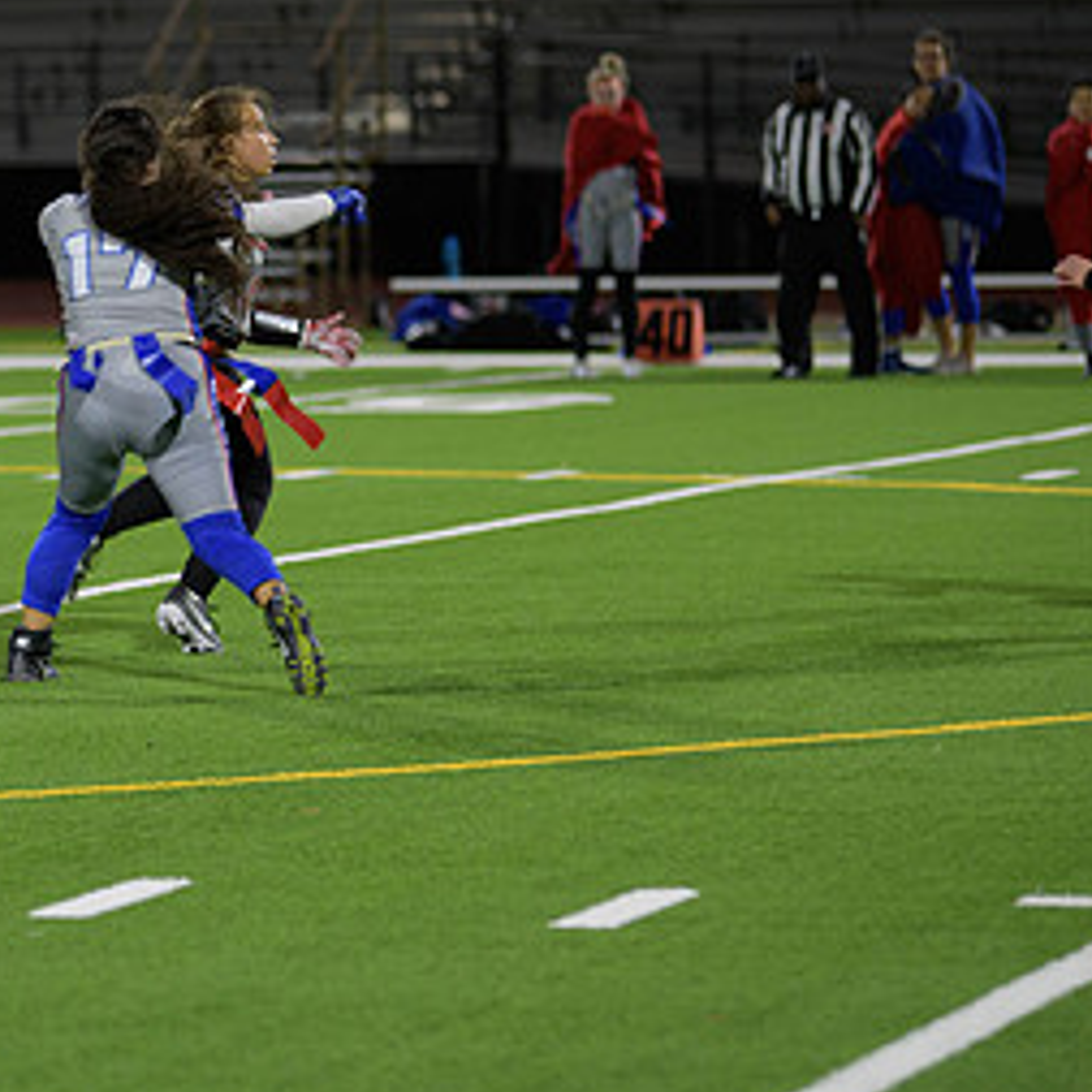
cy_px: 330
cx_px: 121
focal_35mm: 253
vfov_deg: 6.9
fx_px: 9030
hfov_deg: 6.9
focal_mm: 130
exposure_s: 1/200
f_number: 2.8
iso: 720
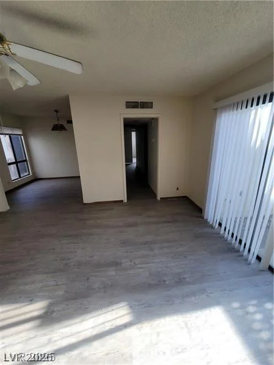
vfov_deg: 106.2
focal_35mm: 13
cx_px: 137
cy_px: 182
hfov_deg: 89.9
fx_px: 137
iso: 64
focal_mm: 2.2
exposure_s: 1/136
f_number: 2.2
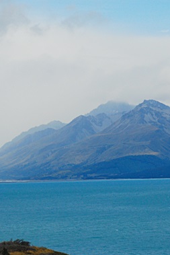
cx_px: 86
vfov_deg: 9.3
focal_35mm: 222
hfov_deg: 6.2
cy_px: 170
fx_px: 1571
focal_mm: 70
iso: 400
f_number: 6.3
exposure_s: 1/2500
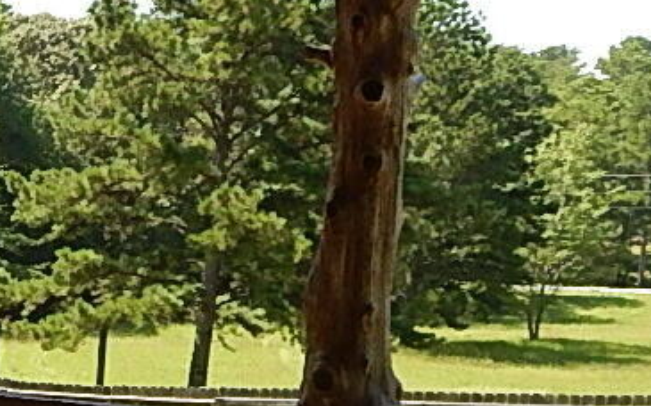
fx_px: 1898
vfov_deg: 12.2
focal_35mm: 107
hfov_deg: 18.0
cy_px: 328
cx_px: -235
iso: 125
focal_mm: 4
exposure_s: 1/500
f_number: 3
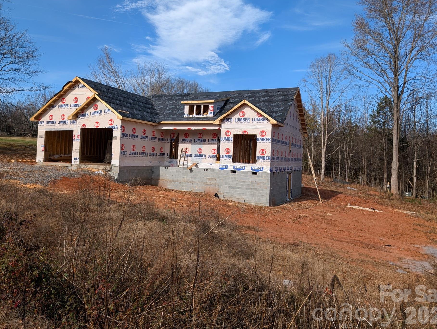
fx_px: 341
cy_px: 147
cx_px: 211
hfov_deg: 65.2
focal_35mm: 27
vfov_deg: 51.4
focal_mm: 6.9
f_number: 1.68
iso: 21
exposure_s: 1/1143
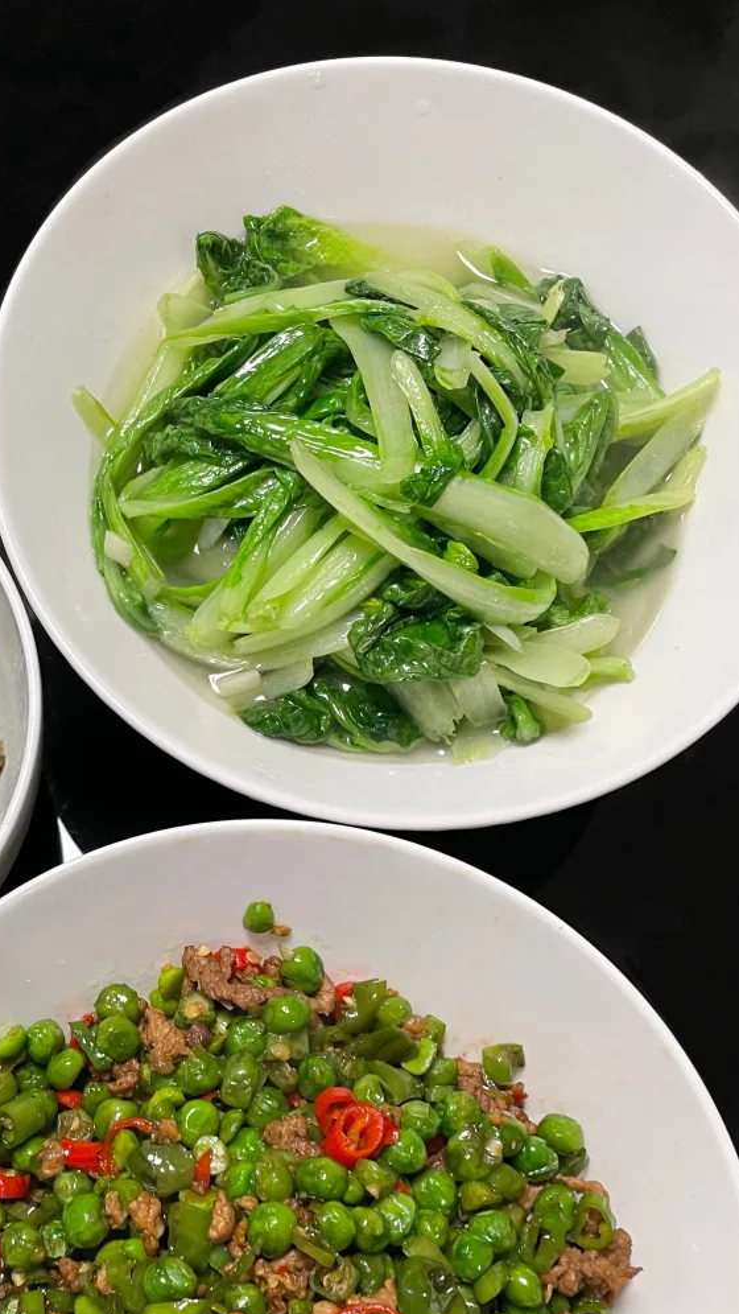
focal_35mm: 41
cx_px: 131
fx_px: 1428
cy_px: 948
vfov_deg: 47.9
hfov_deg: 28.3
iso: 80
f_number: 1.6
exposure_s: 1/50
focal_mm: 4.2
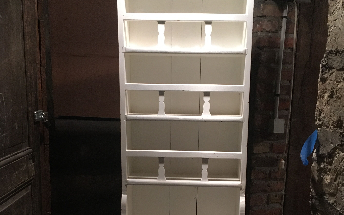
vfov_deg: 28.6
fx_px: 413
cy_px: 169
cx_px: 177
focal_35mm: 44
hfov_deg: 45.3
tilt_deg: -14.5
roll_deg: -0.9
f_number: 2.2
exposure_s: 1/17
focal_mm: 4.15
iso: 200
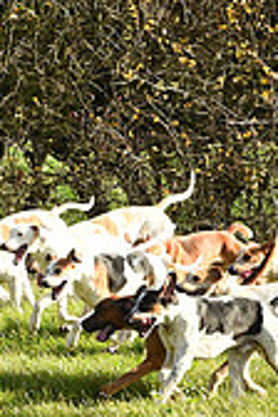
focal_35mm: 536
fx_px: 6208
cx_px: -365
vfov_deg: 3.8
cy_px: 60
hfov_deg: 2.5
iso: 640
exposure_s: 1/1250
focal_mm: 155
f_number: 5.6
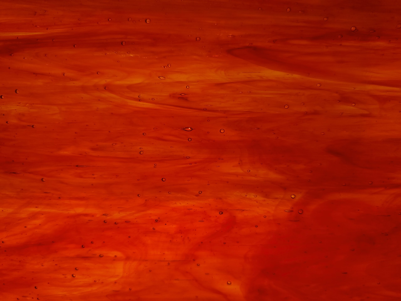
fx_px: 301
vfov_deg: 53.1
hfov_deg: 67.3
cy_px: 150
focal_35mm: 26
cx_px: 200
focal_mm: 4.3
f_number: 1.5
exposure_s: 1/180
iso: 80
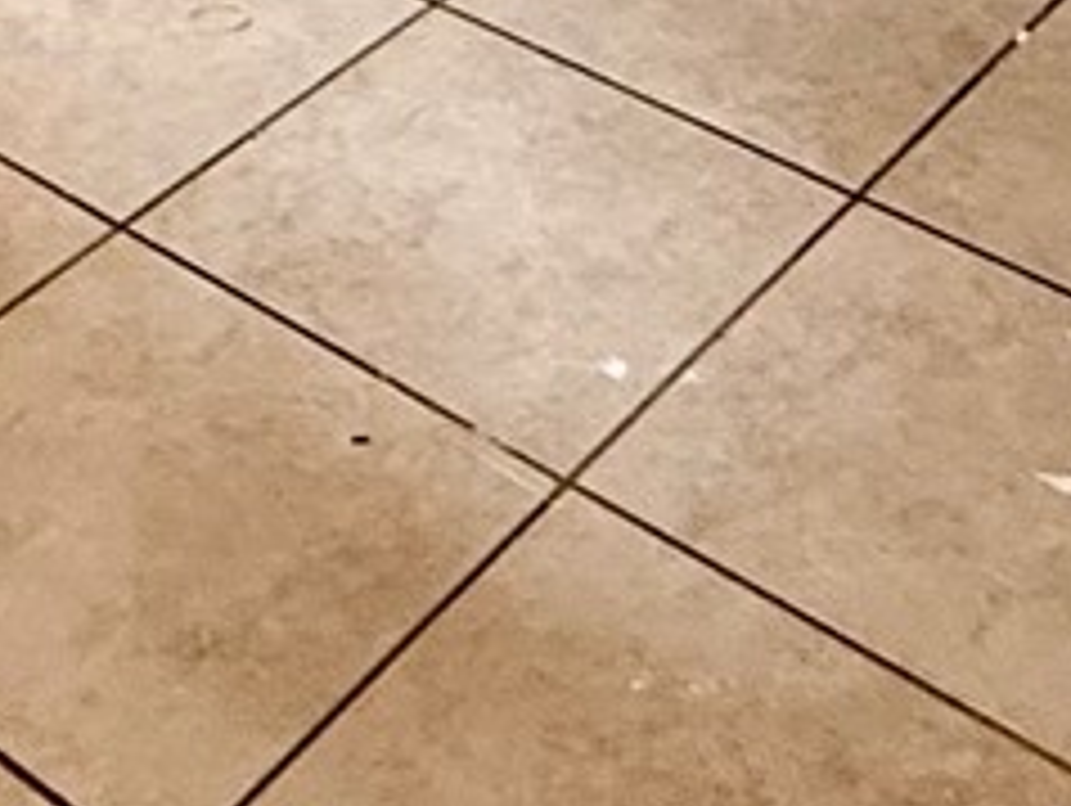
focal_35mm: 94
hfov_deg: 20.7
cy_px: -1459
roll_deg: -0.6
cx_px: 261
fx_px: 2911
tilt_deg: -2.8
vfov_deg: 11.3
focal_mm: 2.22
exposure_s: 1/60
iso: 250
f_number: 2.2
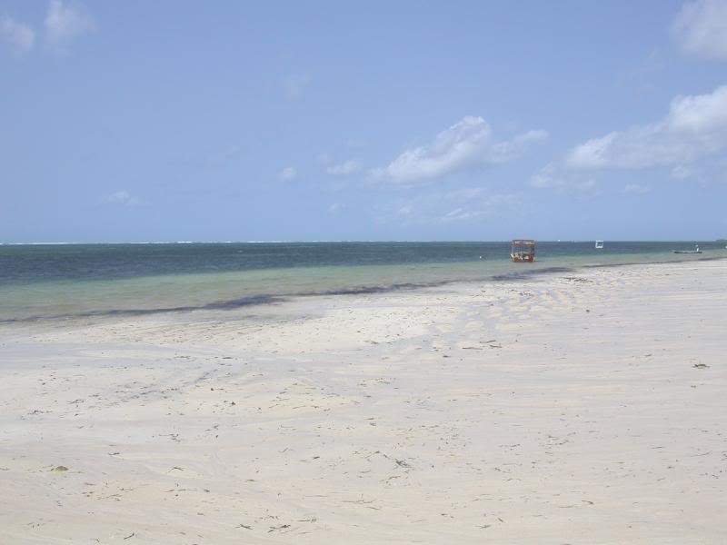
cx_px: 364
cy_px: 272
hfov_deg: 49.0
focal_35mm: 38
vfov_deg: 37.7
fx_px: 798
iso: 100
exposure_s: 1/506
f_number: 7.5
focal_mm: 7.85
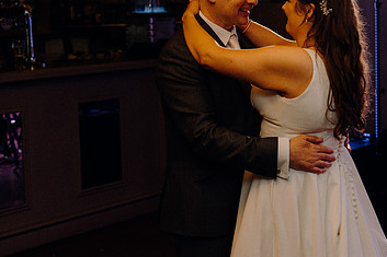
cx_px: 273
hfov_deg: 27.1
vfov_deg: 18.3
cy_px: 80
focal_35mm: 74
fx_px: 795
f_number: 3.5
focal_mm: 45
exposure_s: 1/160
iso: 2500
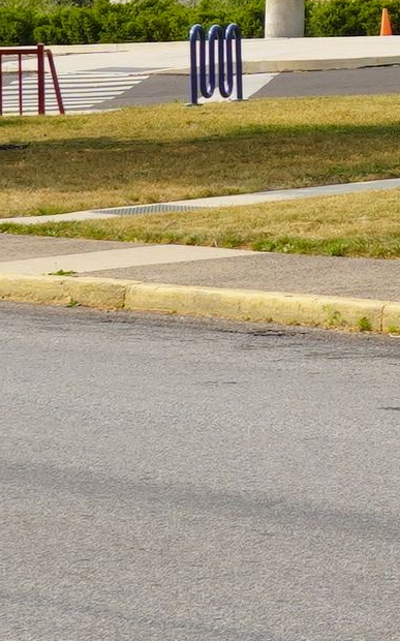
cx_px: 1268
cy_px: -219
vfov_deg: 7.6
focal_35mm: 272
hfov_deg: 4.6
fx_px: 4749
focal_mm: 26
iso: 100
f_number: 9
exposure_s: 1/125
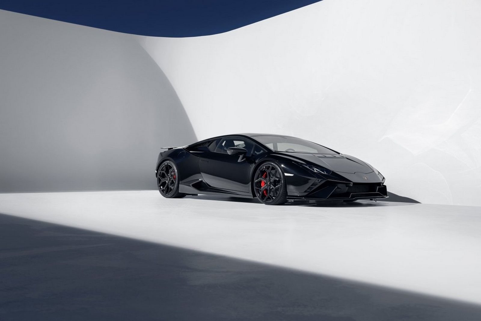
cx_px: 240
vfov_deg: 33.9
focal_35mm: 39
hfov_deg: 49.1
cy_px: 160
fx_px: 527
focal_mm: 39.4
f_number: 7.1
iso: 160
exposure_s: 1/125
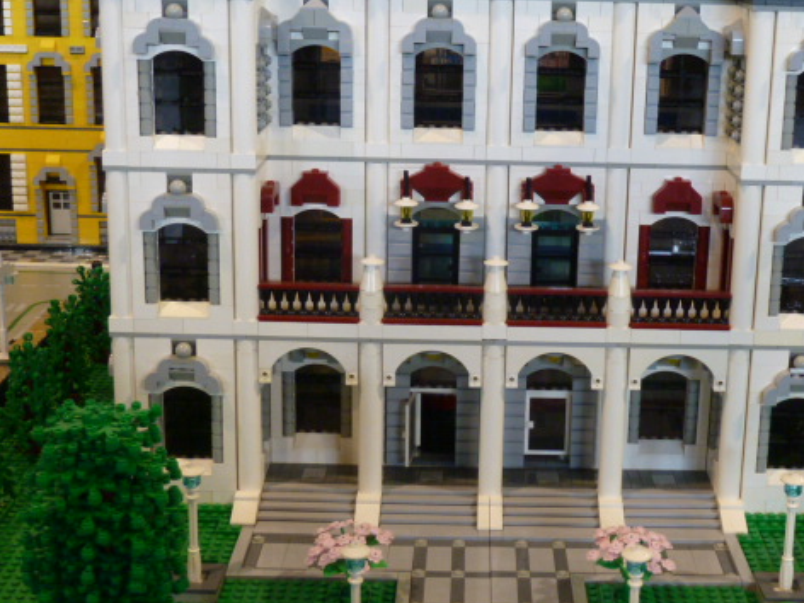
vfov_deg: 25.5
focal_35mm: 57
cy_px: 203
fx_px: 1324
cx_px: 491
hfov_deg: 33.7
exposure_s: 1/30
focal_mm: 6.9
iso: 320
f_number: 3.7
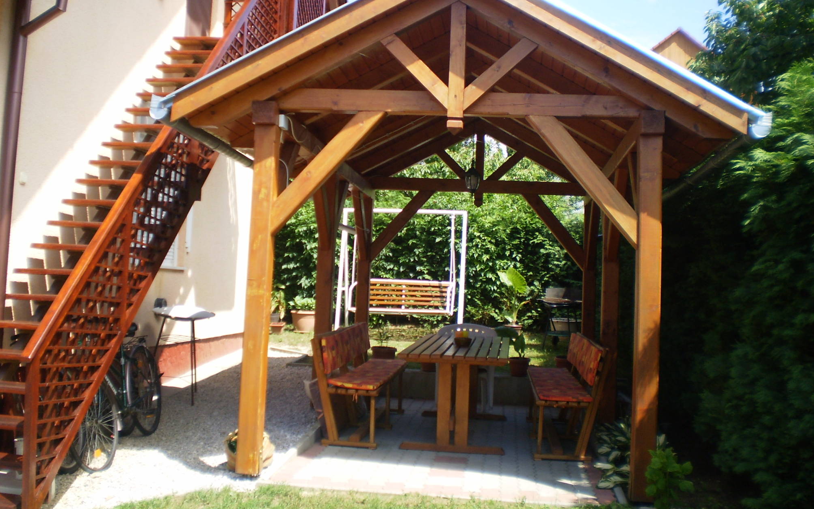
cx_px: 409
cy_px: 241
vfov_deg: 32.8
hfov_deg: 50.4
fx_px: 865
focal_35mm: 39
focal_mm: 6.3
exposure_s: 1/320
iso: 64
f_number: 3.1
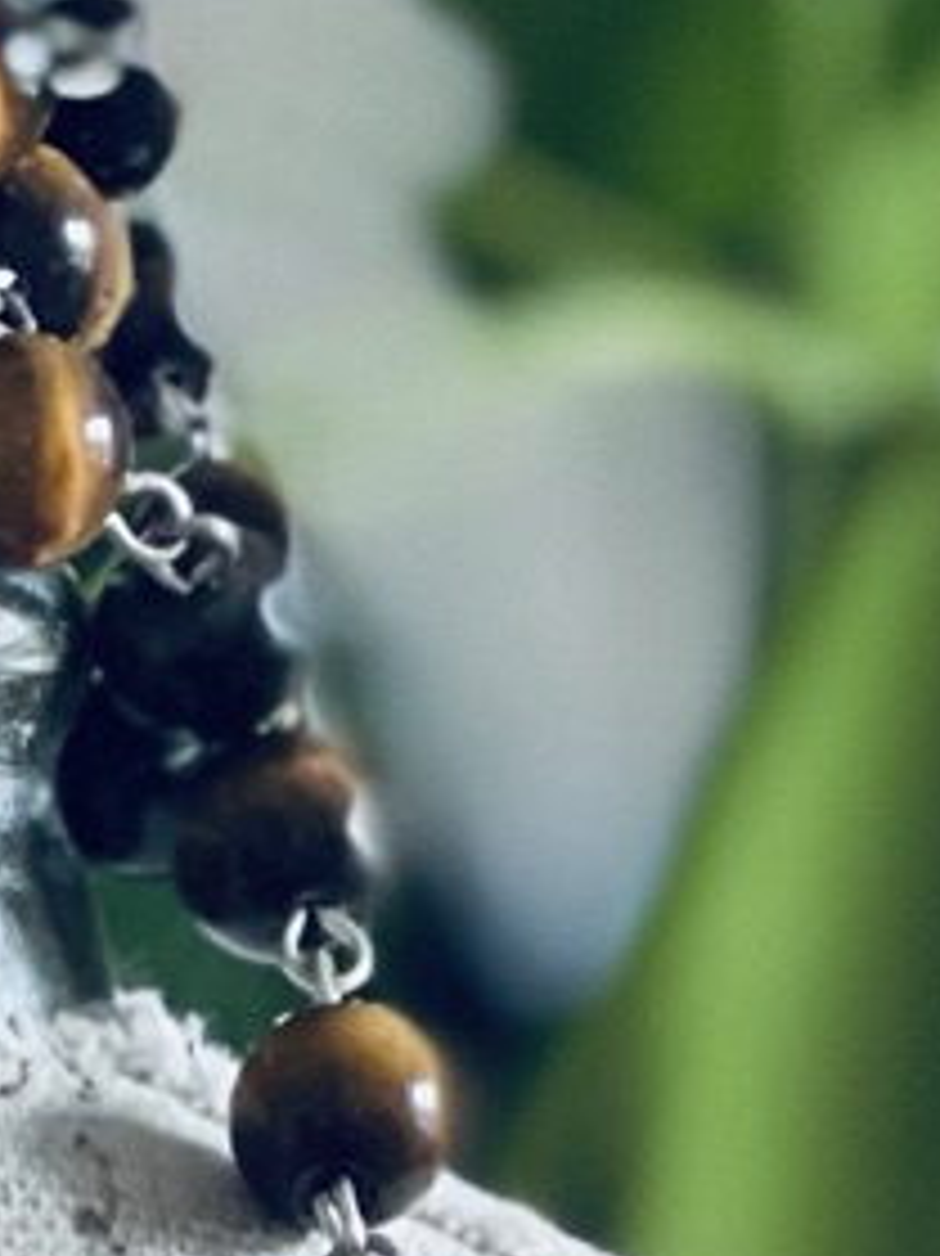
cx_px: -688
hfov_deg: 3.9
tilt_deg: -4.4
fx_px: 13842
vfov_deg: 5.0
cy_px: 3268
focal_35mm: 382
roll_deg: +3.0
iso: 125
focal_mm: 6
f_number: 2
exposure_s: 1/33
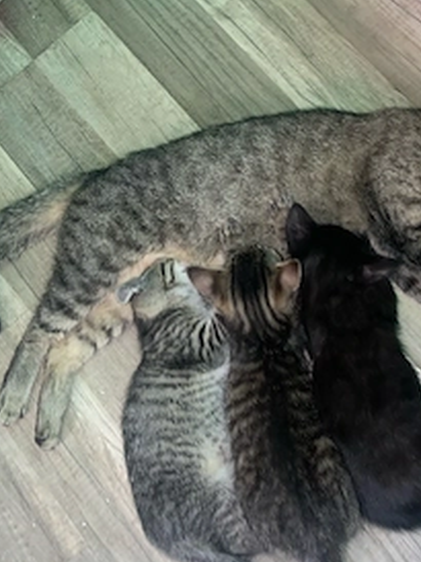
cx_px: 275
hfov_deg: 37.3
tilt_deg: -76.2
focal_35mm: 38
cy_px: 304
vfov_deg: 49.0
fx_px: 617
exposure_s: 1/6
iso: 125
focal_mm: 4.25
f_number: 1.8
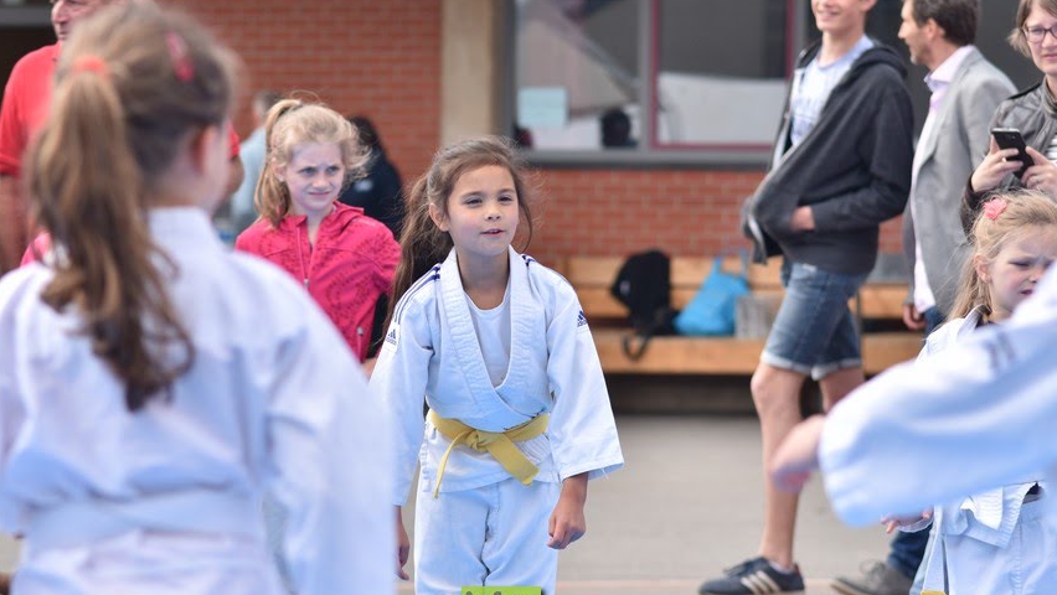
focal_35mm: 185
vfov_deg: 6.6
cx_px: 501
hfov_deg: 11.6
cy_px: 231
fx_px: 5187
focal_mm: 98
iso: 100
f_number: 3.5
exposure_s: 1/500
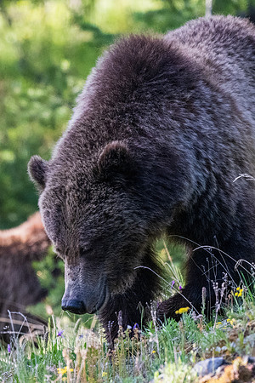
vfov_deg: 2.6
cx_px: 30
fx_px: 8551
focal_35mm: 805
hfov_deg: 1.7
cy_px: 233
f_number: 7.1
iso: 6400
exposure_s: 1/1600
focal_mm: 400
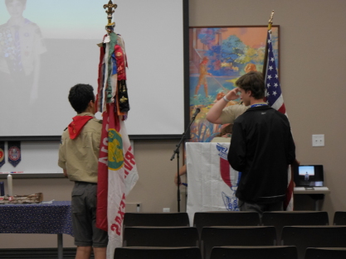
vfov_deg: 12.2
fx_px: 1220
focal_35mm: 122
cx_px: 173
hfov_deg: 16.1
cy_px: 130
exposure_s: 1/125
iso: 2000
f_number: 5.2
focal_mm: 61
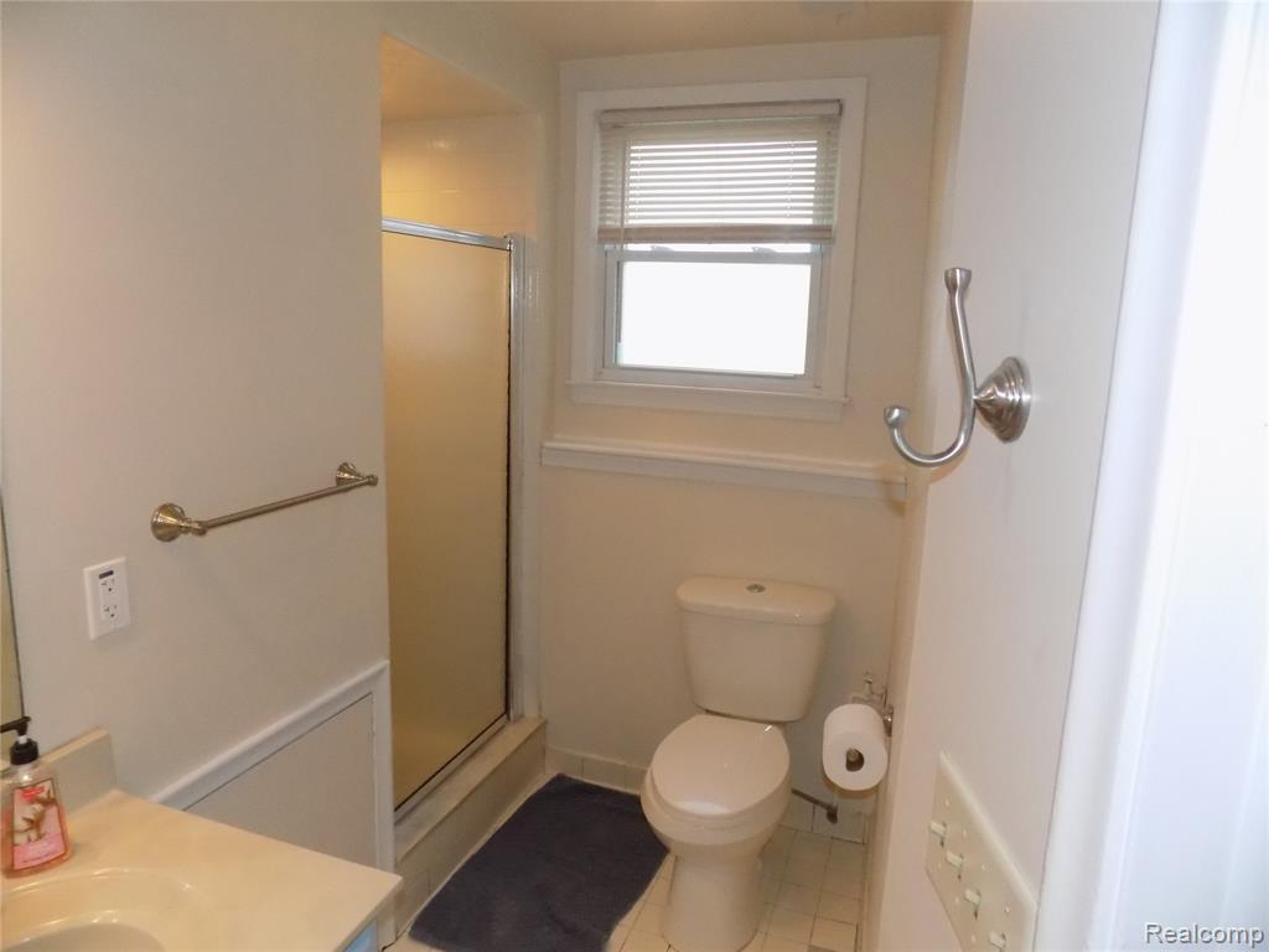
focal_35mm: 23
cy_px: 476
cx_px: 634
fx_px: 843
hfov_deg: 73.9
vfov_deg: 58.9
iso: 800
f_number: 3.1
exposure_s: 1/200
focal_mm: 4
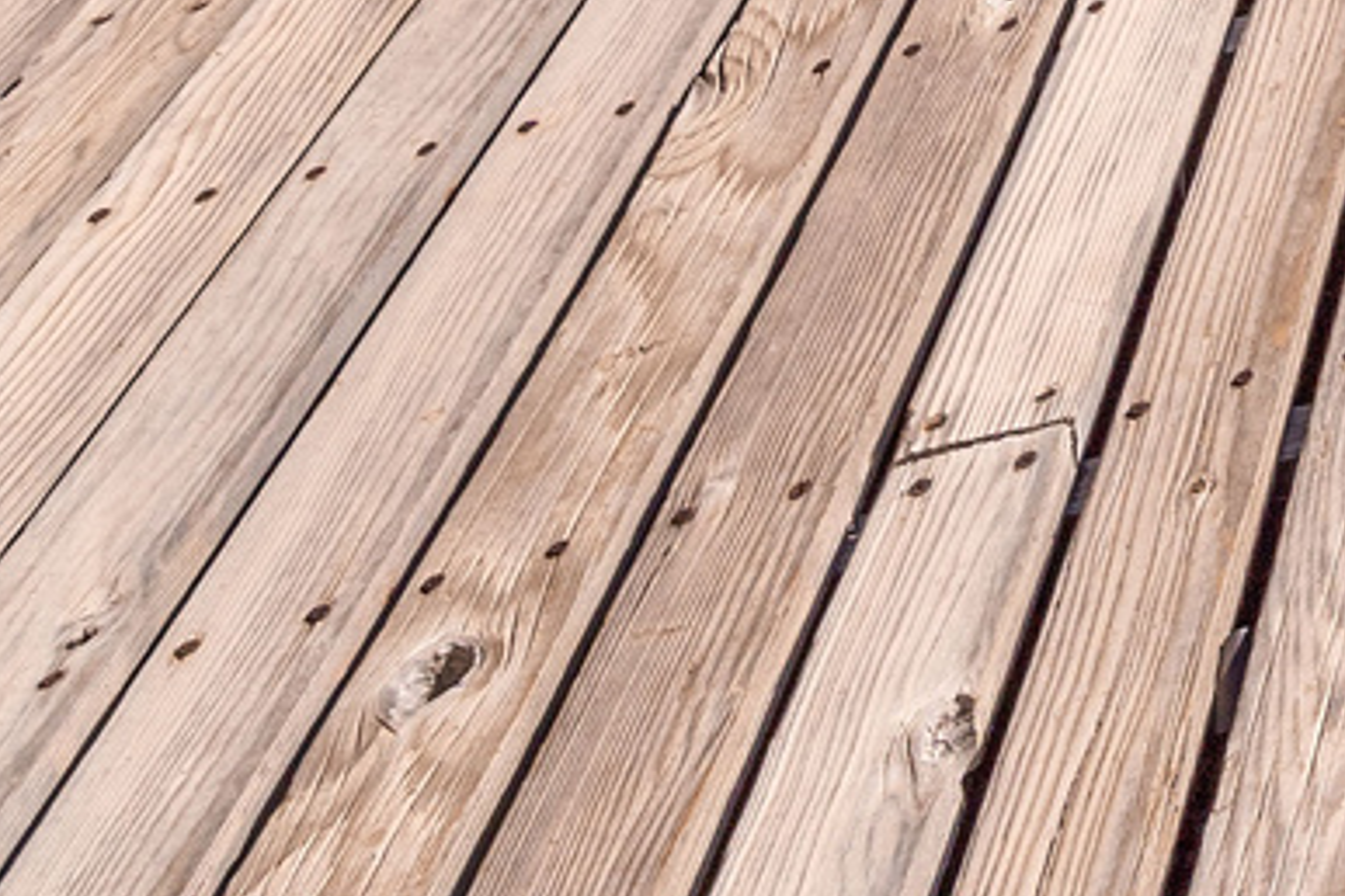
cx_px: 3163
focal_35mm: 74
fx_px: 2765
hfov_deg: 15.5
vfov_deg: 12.8
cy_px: -1415
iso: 400
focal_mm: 14
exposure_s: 1/1250
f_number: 8
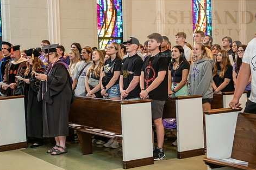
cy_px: 66
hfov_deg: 31.4
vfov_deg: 21.2
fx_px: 455
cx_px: 116
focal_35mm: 64
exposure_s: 1/200
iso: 3200
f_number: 3.2
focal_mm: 52
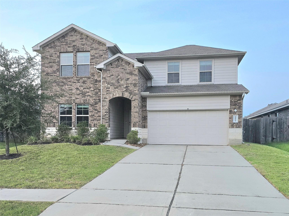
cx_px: 144
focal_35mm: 23
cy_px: 108
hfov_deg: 73.9
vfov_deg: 58.9
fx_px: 192
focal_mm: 6.3
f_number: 1.7
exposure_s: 1/120
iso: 320
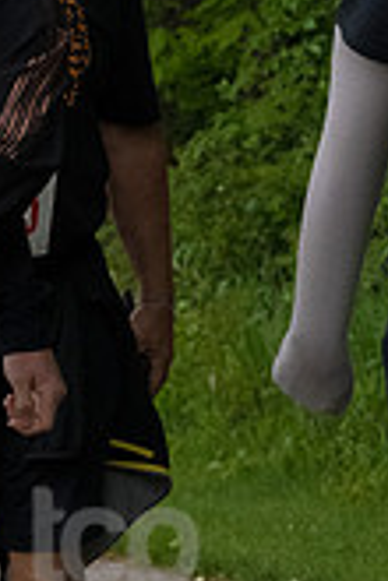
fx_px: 4623
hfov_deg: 4.8
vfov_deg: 7.2
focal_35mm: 286
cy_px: 201
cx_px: 503
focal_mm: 70
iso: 4000
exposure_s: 1/1600
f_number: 7.1
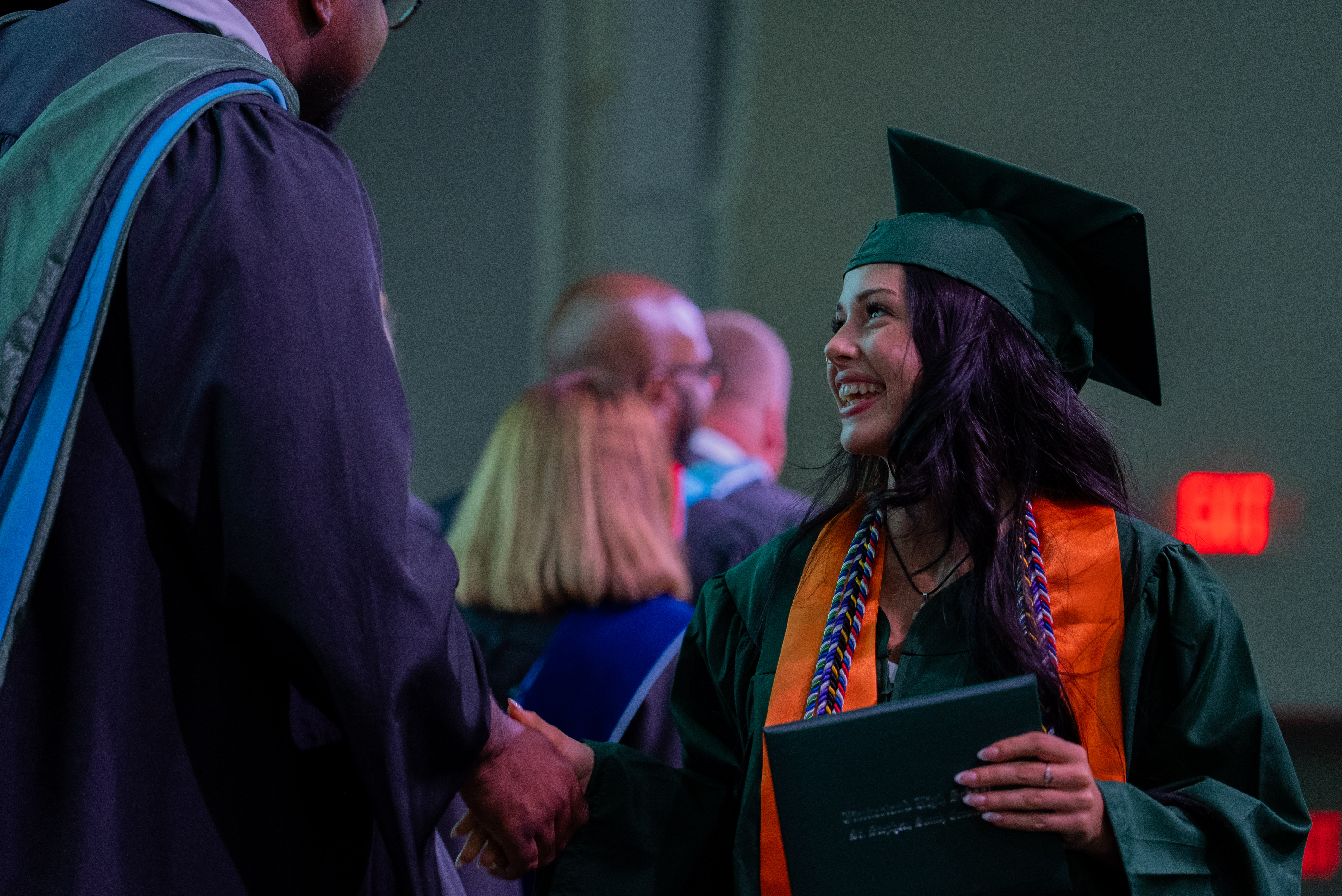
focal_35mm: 157
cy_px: 448
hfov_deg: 13.1
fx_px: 5856
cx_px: 671
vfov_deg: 8.8
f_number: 4
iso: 4000
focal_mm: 157
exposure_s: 1/125
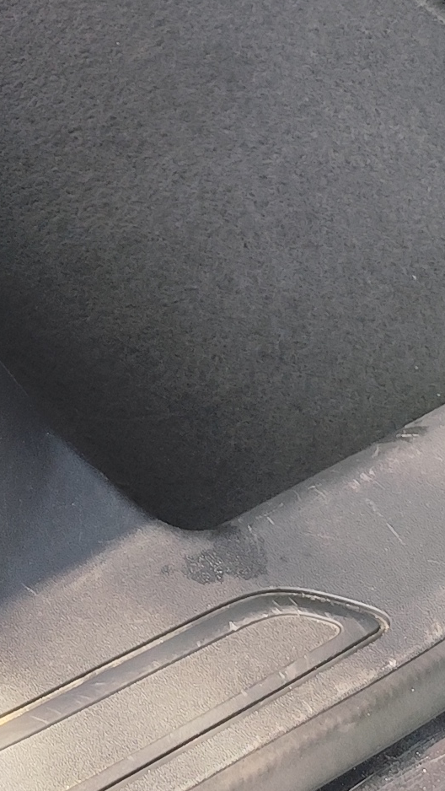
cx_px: -515
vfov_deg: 17.8
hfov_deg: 10.1
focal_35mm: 109
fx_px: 2285
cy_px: -352
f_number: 1.65
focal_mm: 6.14
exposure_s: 1/100
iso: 160
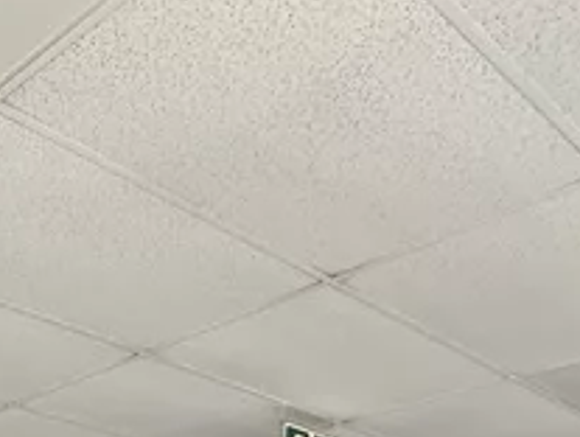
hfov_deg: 30.4
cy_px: 821
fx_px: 906
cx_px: -109
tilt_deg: -7.7
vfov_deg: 19.2
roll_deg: -0.5
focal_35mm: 54
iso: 160
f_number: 2.2
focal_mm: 2.22
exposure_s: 1/99
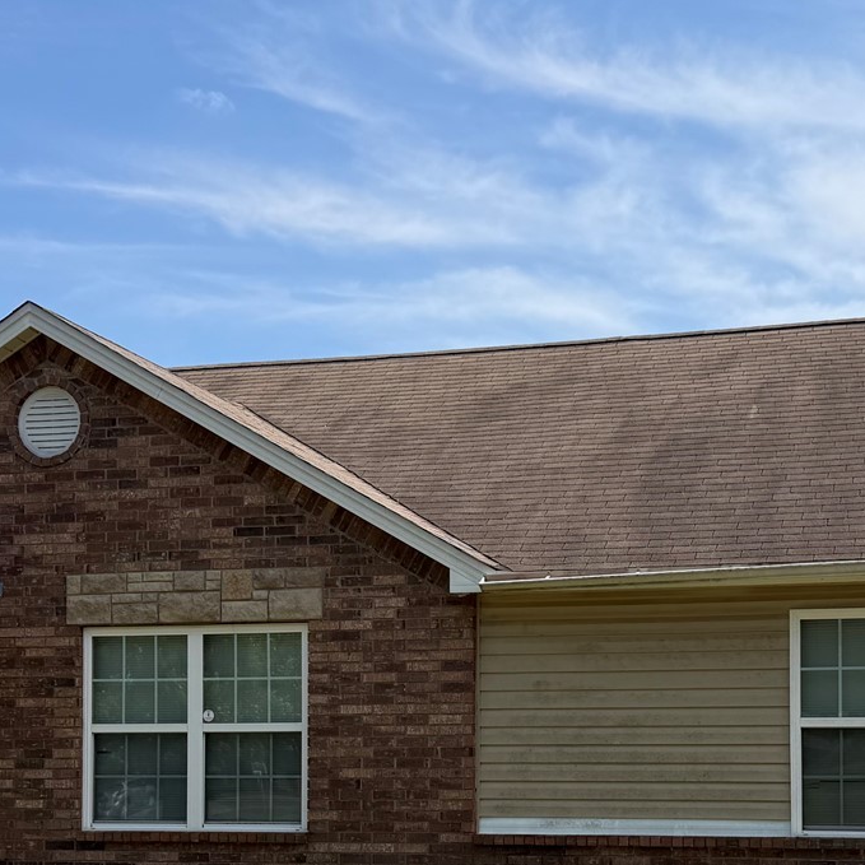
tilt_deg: +1.2
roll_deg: +0.1
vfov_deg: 27.9
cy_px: 711
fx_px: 1696
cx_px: 506
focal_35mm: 60
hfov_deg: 28.6
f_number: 1.78
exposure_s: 1/3953
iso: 80
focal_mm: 6.76
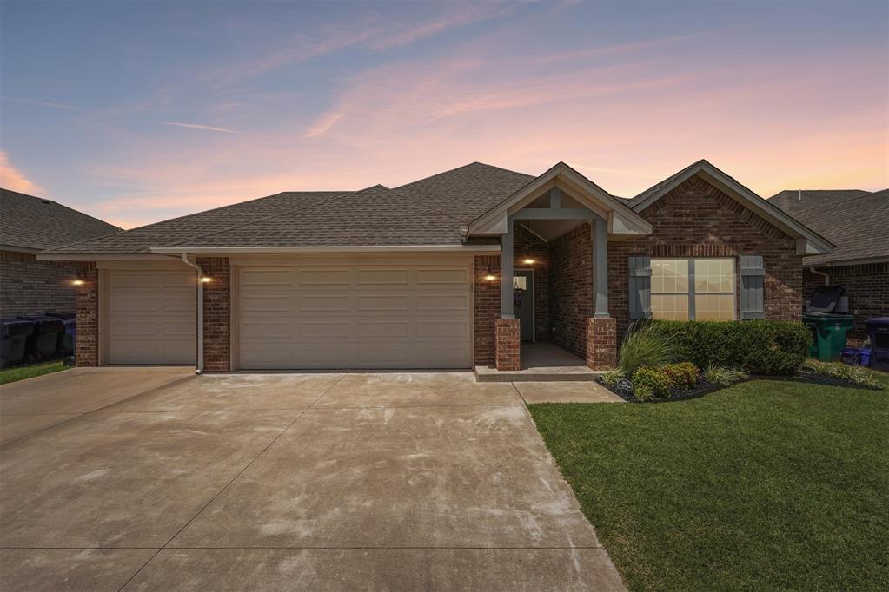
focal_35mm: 14
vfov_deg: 81.2
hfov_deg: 104.3
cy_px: 296
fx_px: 346
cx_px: 444
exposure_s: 1/500
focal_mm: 14
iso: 100
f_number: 8
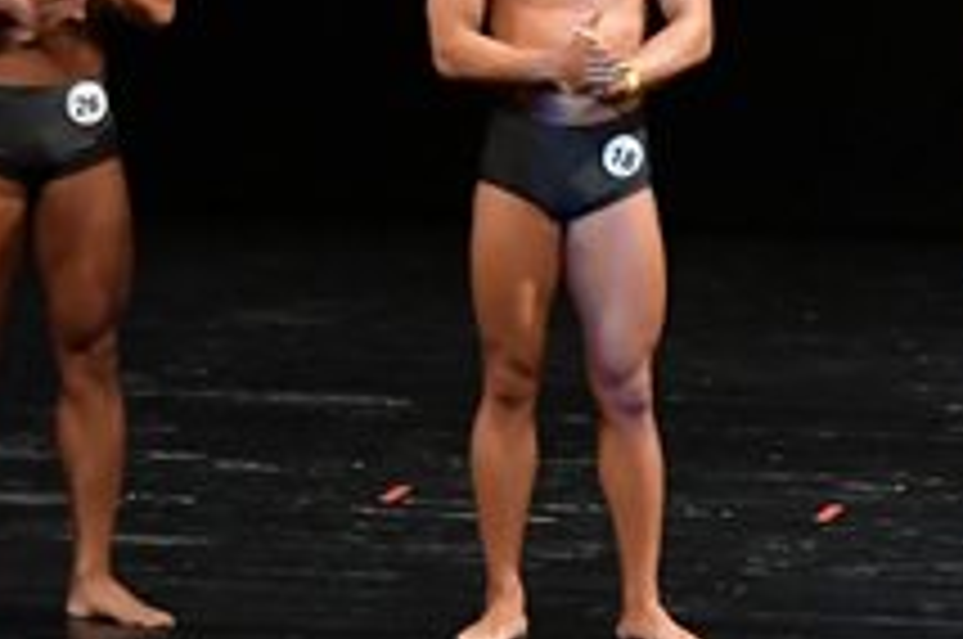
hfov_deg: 4.9
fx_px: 11325
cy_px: 117
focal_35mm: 424
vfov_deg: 3.2
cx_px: 1123
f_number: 5.6
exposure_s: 1/400
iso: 3200
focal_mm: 78
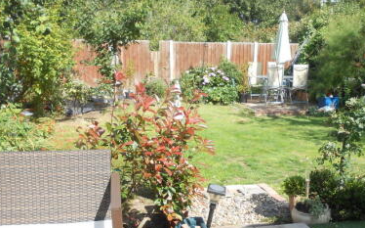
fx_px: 427
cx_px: 207
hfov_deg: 46.1
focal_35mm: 43
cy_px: 197
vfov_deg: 28.8
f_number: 3.5
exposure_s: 1/400
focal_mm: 4.6
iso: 80
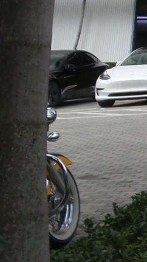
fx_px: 645
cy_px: -88
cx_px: 457
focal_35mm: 93
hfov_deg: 9.6
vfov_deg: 20.7
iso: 100
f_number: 3.5
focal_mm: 4.1
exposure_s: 1/400
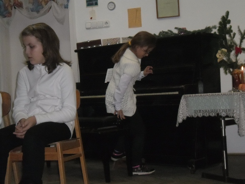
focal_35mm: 63
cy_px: 92
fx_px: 446
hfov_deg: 30.7
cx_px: 122
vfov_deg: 23.3
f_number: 5.7
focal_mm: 11.2
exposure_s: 1/60
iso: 400
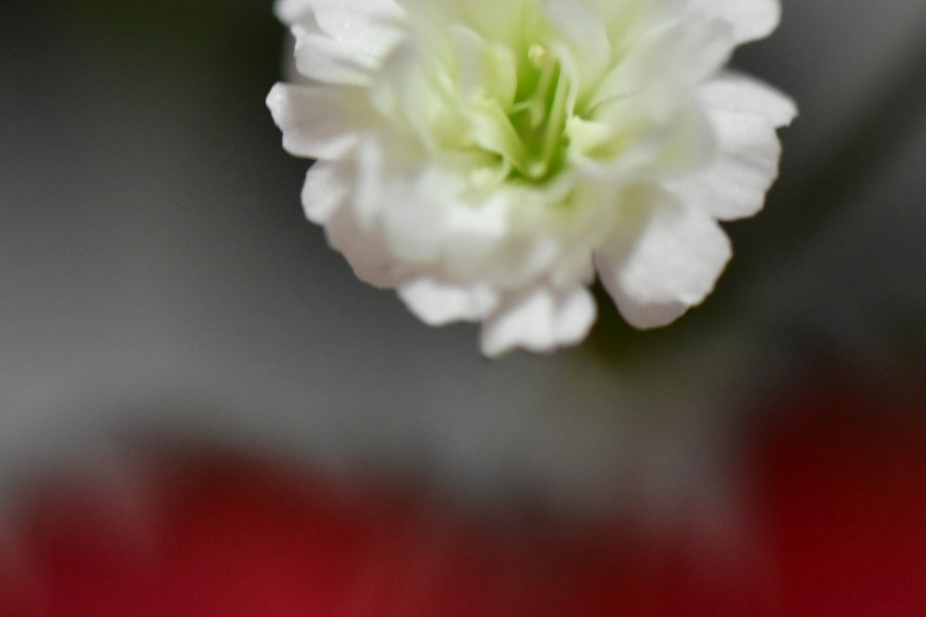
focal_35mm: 209
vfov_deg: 6.6
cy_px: 131
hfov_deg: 9.9
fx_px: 5370
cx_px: 426
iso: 2500
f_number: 4.8
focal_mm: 85
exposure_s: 1/60
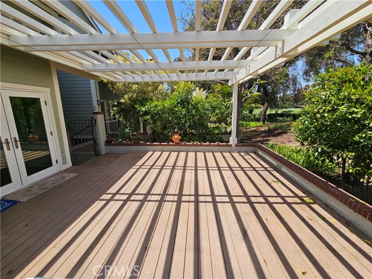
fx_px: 140
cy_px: 140
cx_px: 186
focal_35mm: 13
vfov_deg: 89.9
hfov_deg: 106.2
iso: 50
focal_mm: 2.2
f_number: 2.2
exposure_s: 1/1632
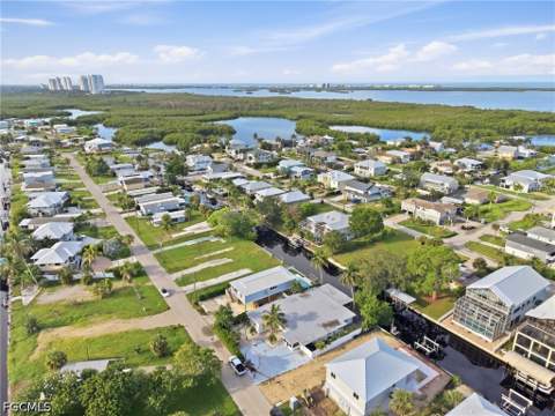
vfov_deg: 56.8
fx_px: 385
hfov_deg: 71.6
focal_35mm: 24
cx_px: 278
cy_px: 208
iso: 310
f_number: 1.8
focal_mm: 8.7
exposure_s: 1/4000
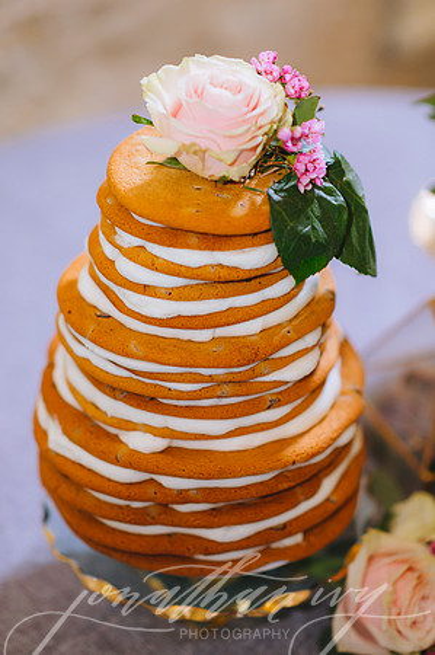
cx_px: 218
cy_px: 328
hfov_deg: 16.0
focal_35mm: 85
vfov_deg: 23.9
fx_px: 1544
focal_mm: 85
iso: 1600
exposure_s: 1/100
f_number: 2
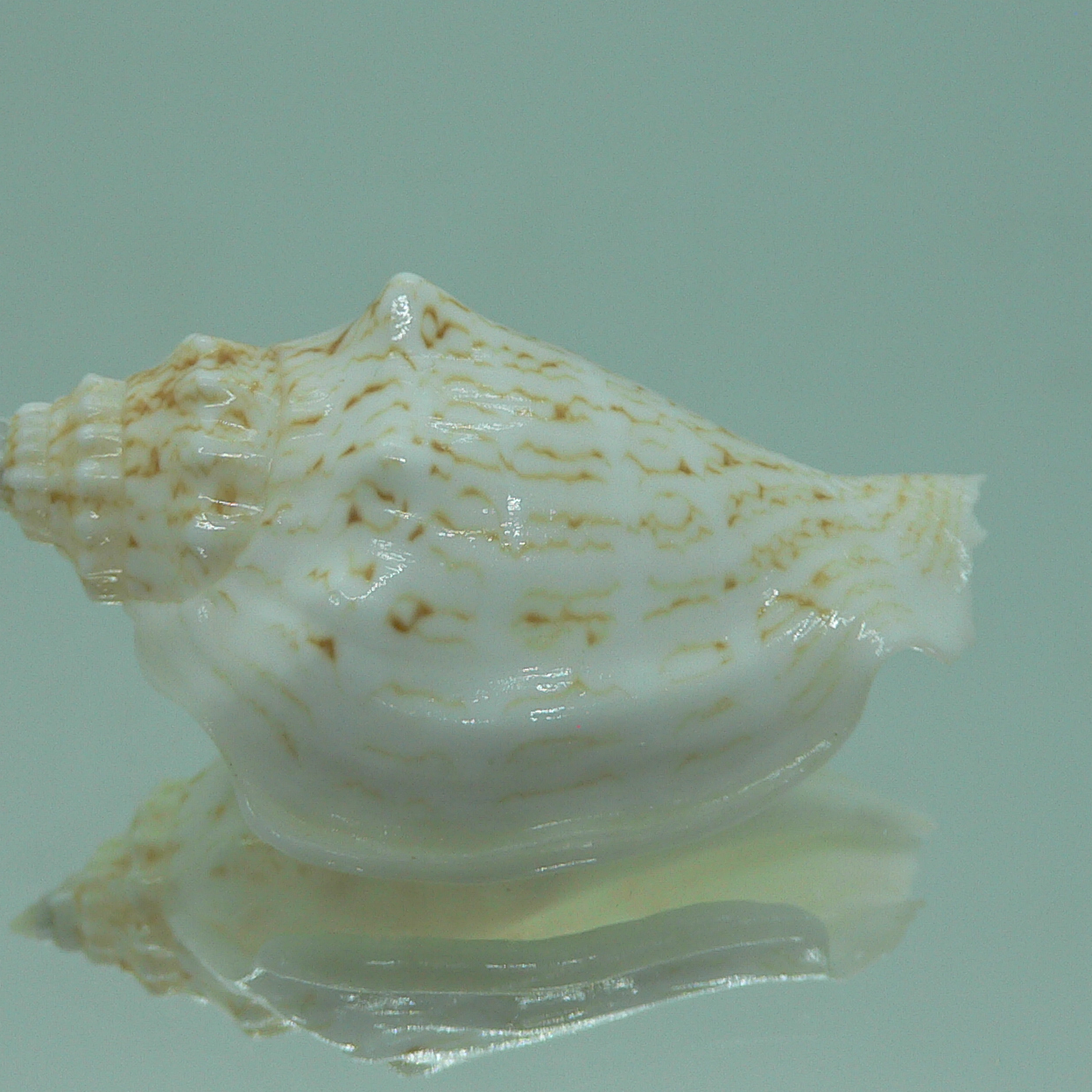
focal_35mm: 50
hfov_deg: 34.0
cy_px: 596
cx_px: 480
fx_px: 1785
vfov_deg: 34.0
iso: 80
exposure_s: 1/80
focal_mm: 4.6
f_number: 2.8
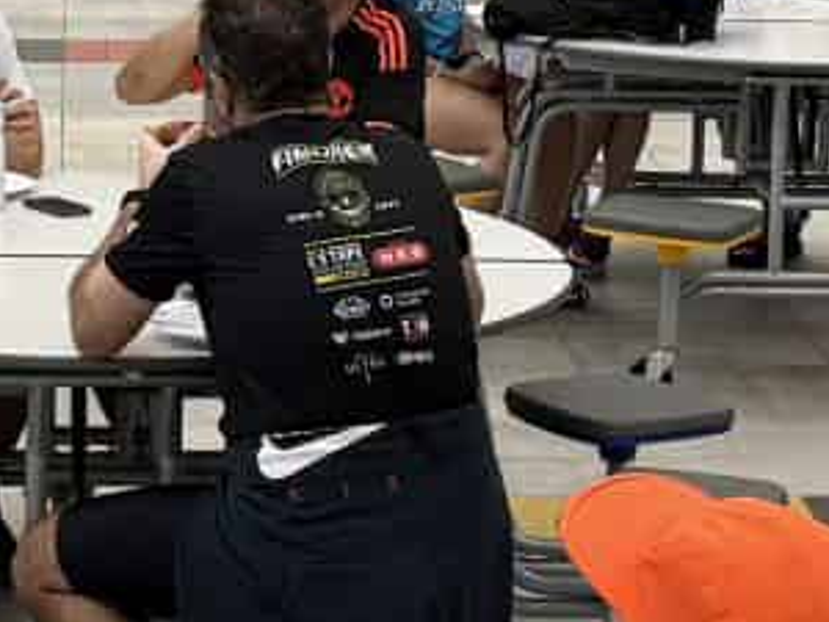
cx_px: 392
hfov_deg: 12.0
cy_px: 11
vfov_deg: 9.0
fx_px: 3928
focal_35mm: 164
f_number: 1.8
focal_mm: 6.8
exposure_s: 1/120
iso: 160
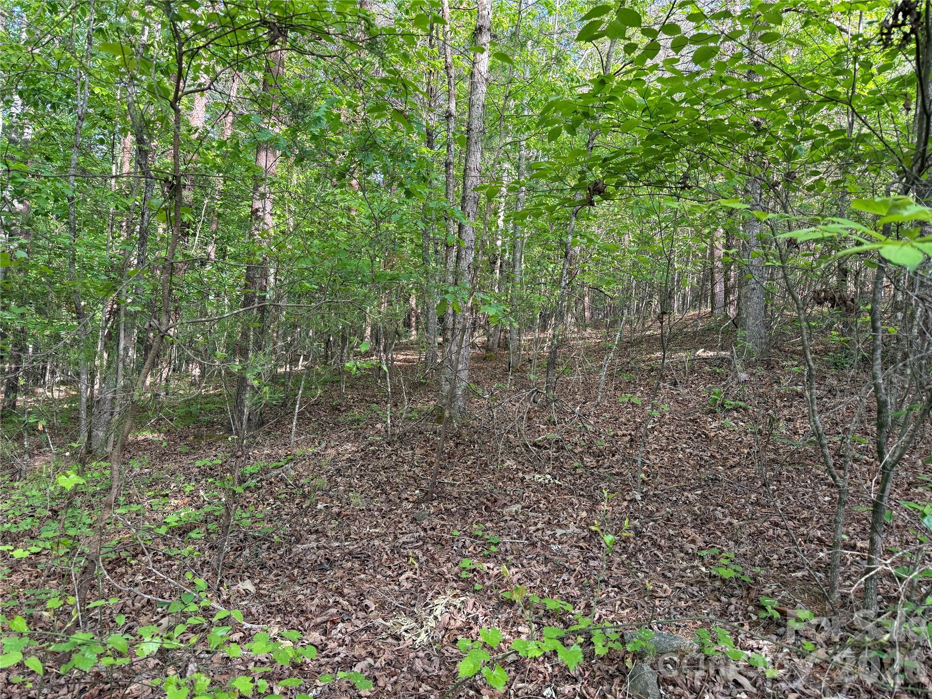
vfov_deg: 56.8
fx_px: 646
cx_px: 466
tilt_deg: +2.3
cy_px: 350
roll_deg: -4.6
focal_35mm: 24
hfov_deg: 71.6
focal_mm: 6.76
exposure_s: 1/121
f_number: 1.78
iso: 100
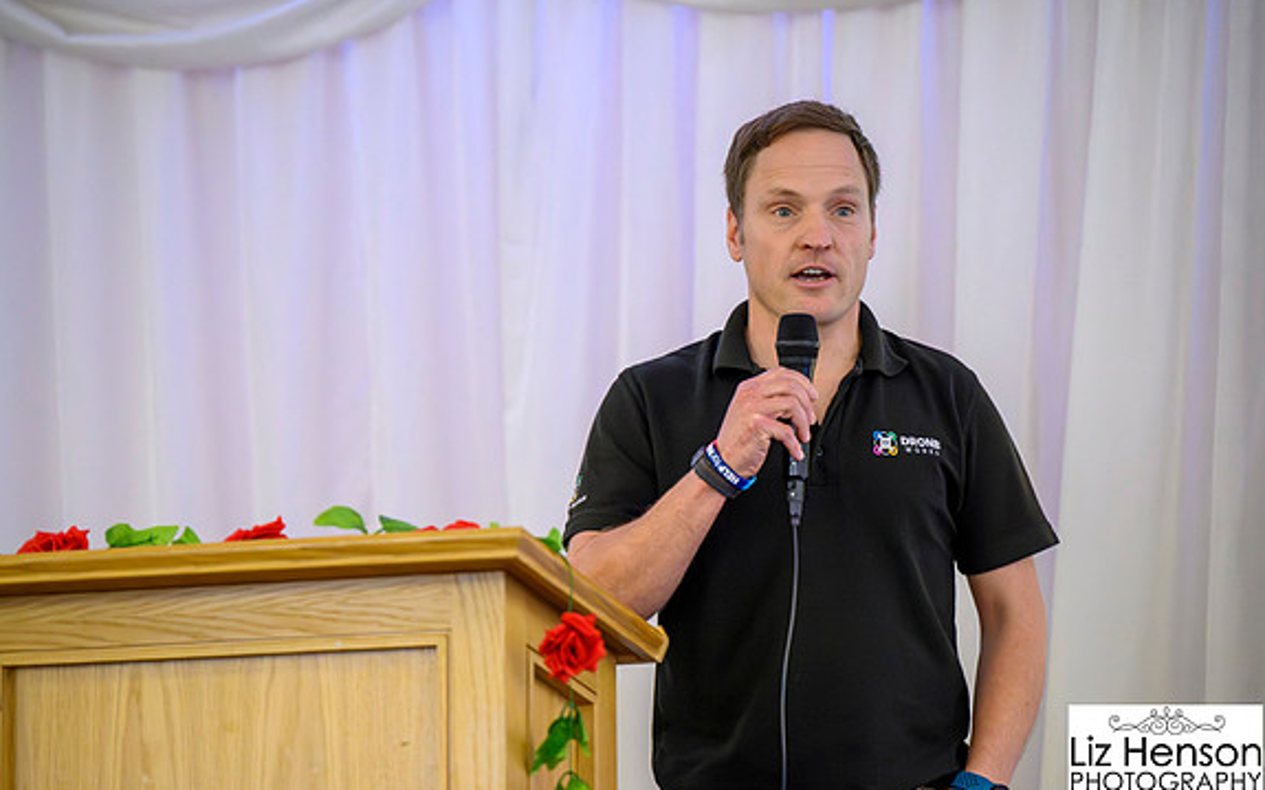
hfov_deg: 14.3
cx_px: 636
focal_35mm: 146
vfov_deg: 9.0
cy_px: 412
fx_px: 5032
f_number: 2.8
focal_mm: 140
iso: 12800
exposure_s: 1/200
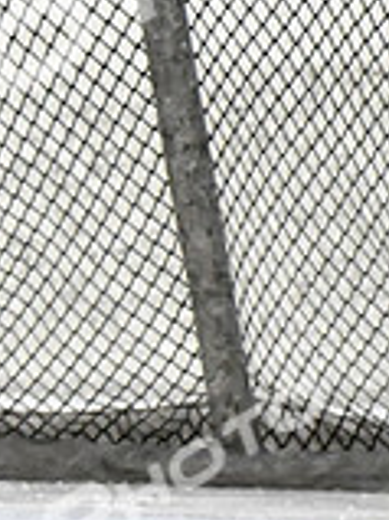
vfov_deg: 2.0
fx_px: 15019
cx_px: -438
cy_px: 286
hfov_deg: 1.5
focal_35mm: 1001
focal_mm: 190
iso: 5000
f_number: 2.8
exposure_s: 1/1250
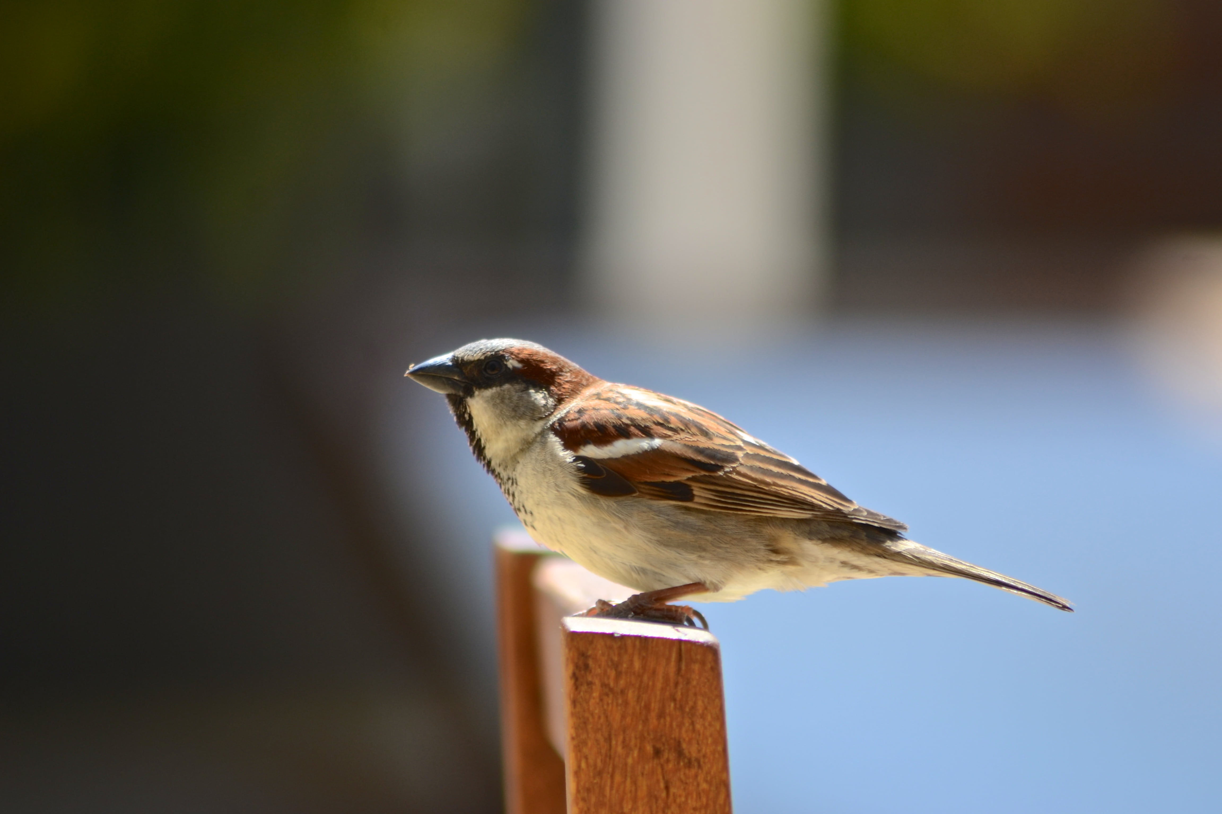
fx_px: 15274
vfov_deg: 3.1
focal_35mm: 450
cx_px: 611
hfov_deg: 4.6
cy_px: 407
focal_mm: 300
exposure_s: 1/250
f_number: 5.6
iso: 100
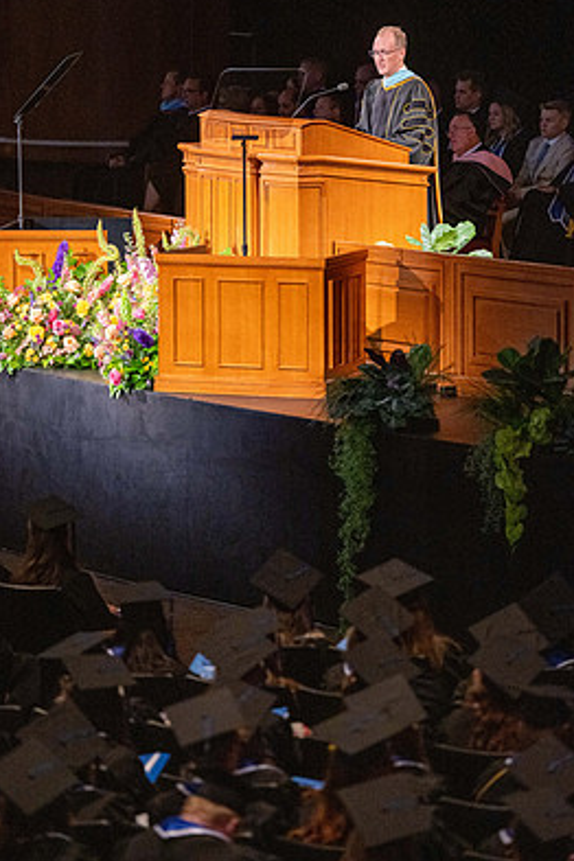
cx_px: 289
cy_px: 407
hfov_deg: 6.0
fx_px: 5476
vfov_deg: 9.0
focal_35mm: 229
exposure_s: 1/160
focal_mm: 200
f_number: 2.8
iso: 2000
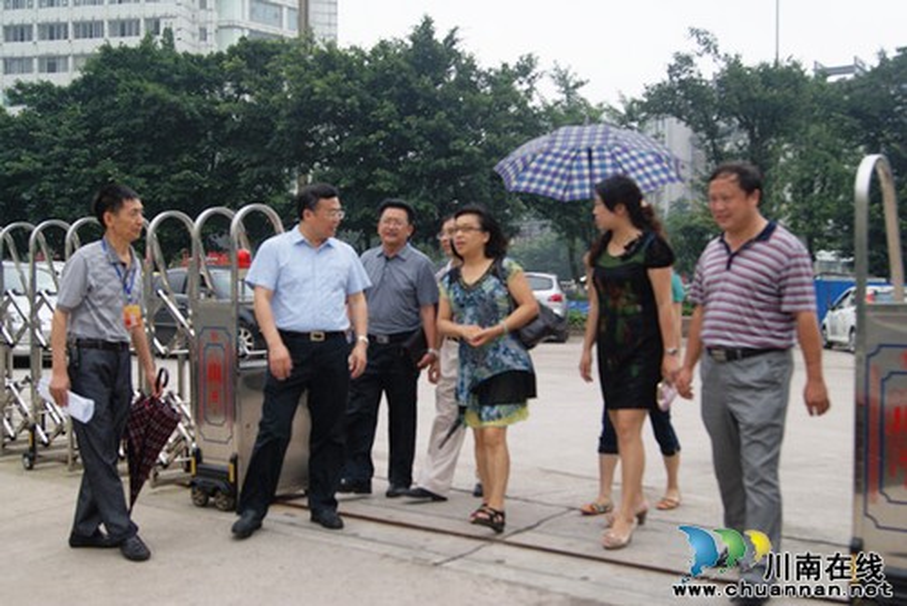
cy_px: 303
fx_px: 1059
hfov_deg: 46.4
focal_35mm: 42
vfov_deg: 31.9
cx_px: 454
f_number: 5
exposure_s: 1/50
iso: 100
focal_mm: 28
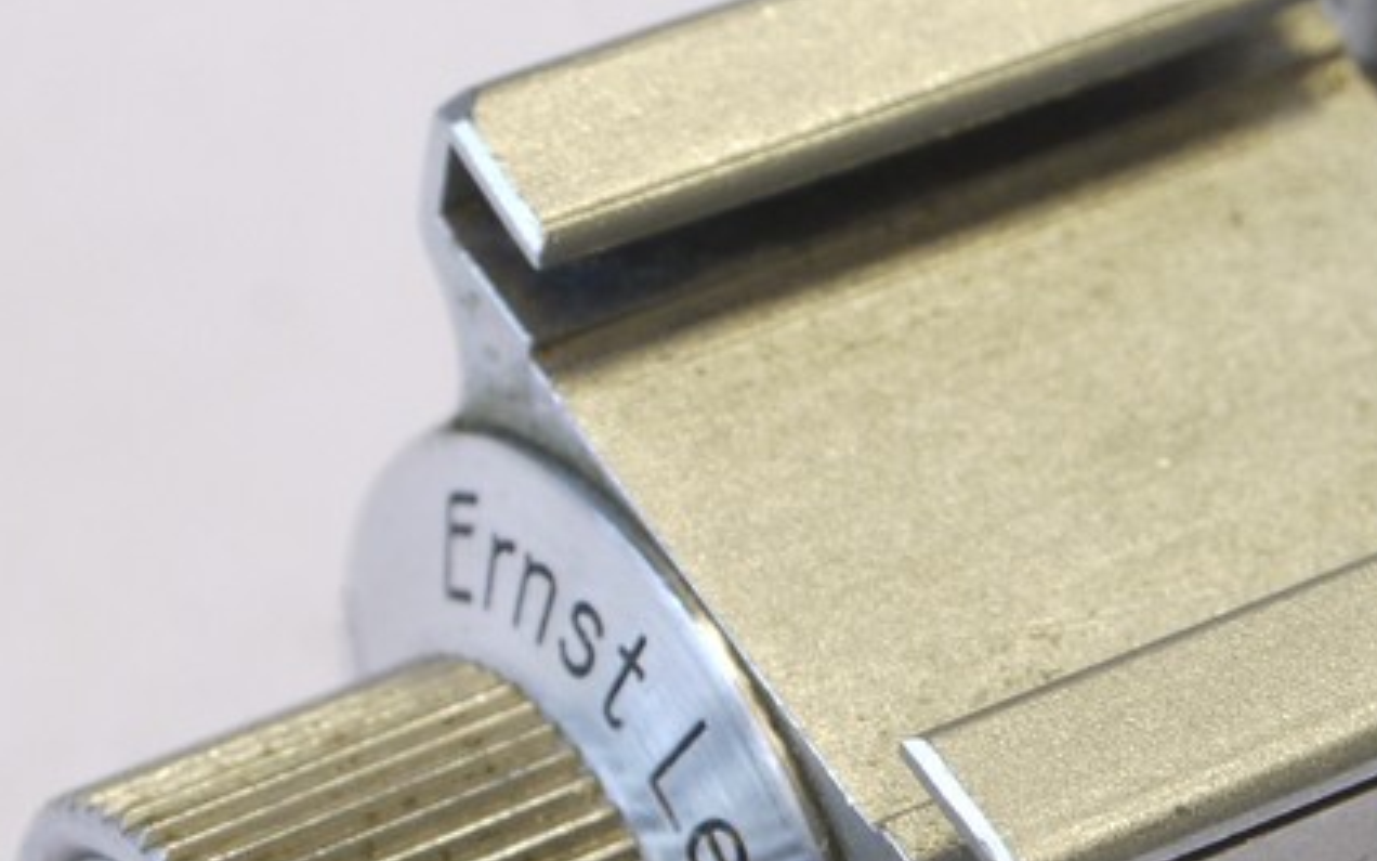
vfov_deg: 5.6
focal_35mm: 234
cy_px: 721
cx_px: 1556
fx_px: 8781
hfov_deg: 8.9
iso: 400
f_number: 10
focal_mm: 39
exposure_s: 1/15
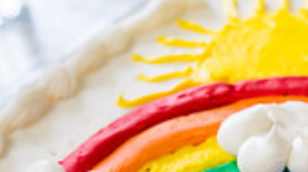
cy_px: 295
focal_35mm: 111
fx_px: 905
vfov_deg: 10.3
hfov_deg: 18.3
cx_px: 373
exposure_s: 1/250
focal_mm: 31
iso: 1000
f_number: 3.2
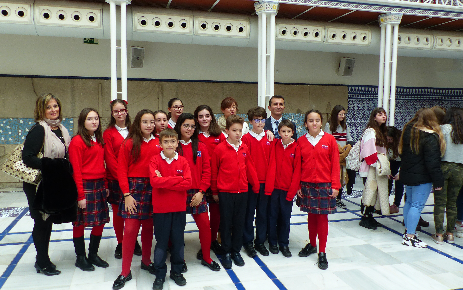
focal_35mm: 28
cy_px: 142
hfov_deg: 66.4
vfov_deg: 44.5
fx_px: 353
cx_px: 221
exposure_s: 1/60
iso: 100
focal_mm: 4.5
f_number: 2.8
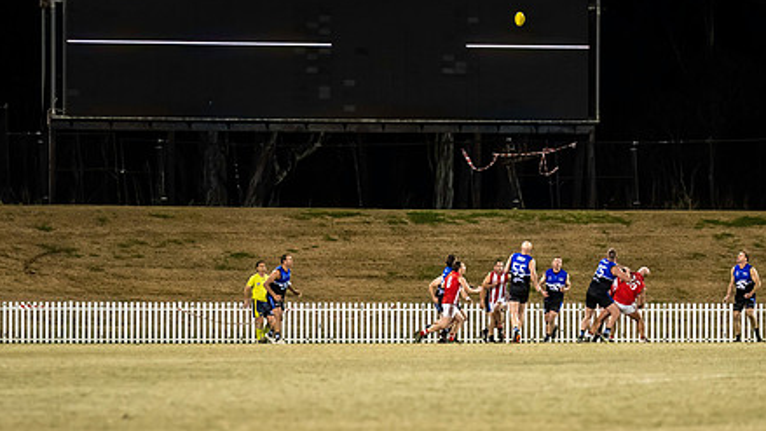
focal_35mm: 310
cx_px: 453
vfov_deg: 3.9
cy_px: 250
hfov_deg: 7.0
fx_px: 6297
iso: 3600
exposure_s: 1/1600
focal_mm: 195
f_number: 2.8
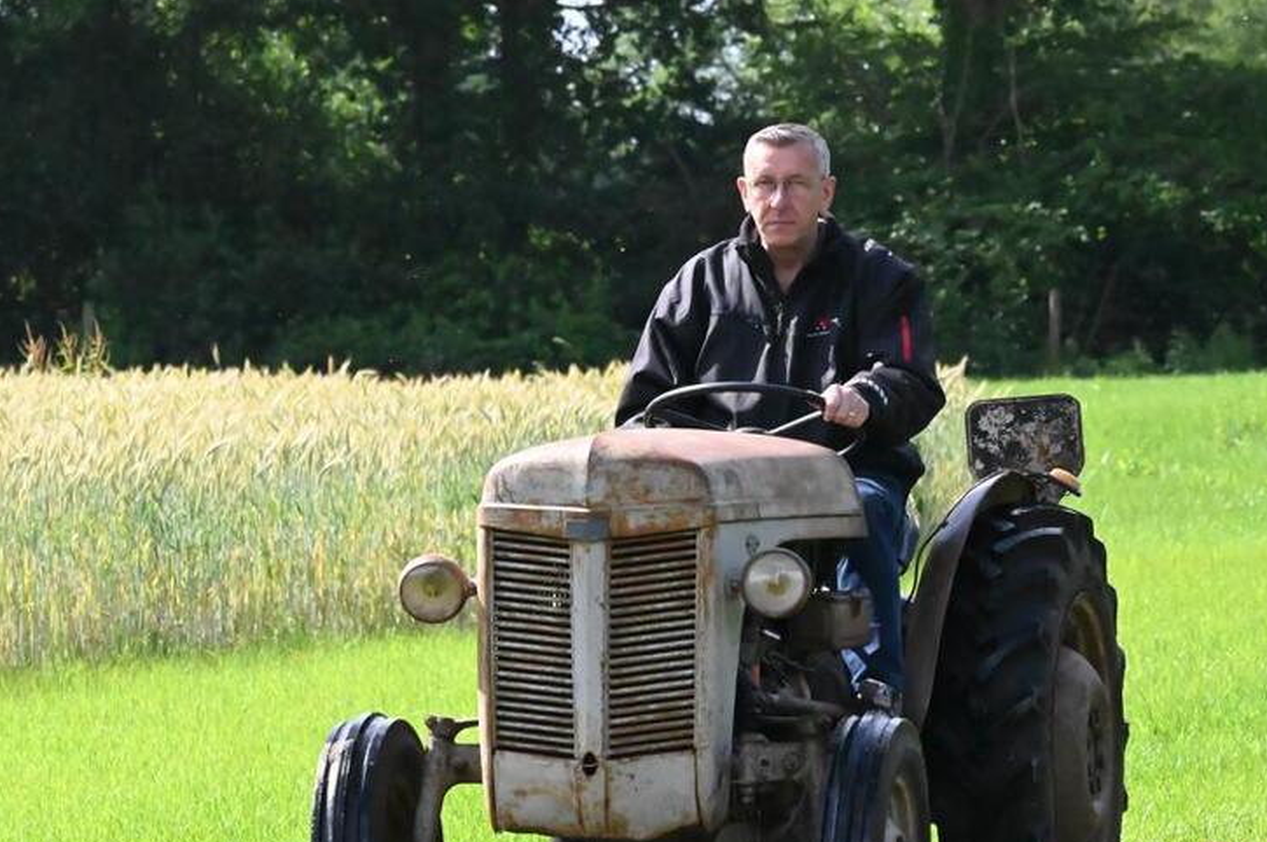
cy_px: 464
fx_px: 12025
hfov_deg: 6.0
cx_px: 751
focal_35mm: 342
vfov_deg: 4.0
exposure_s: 1/8000
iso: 32000
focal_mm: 250
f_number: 18
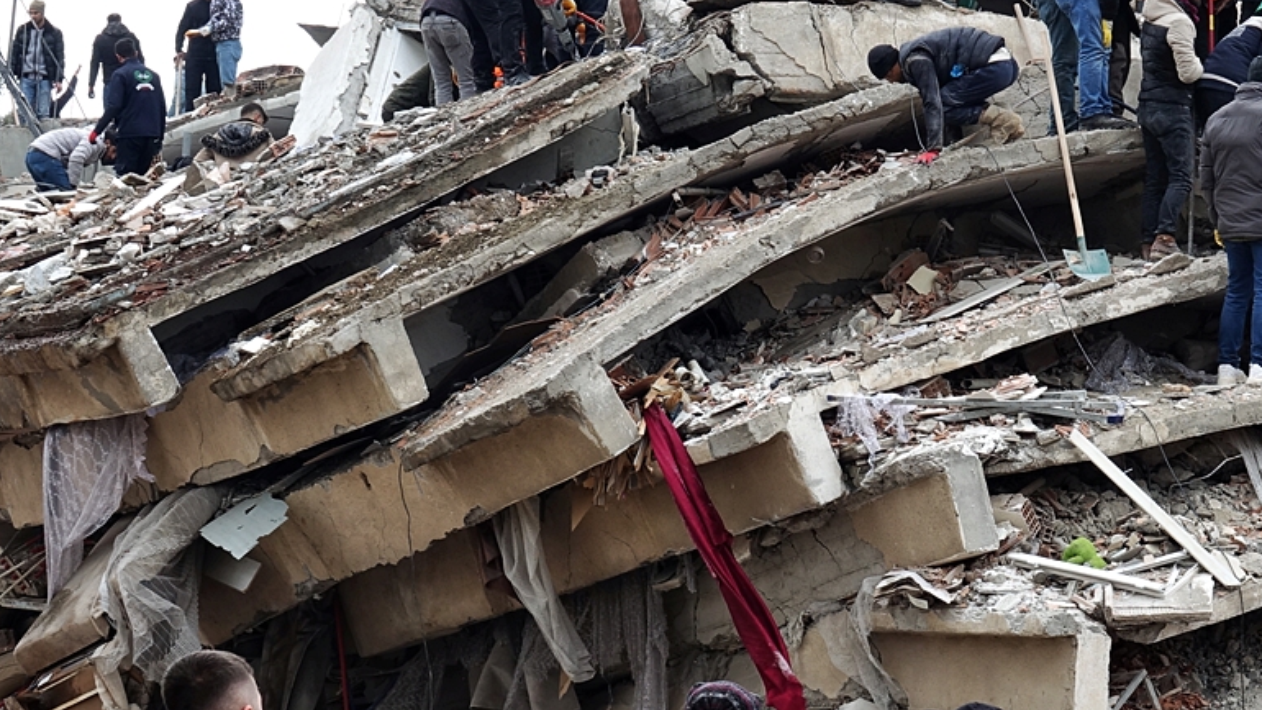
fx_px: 5053
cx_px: 880
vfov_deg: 8.0
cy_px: 418
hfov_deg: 14.2
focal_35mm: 151
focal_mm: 27.24
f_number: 8
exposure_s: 1/100
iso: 100
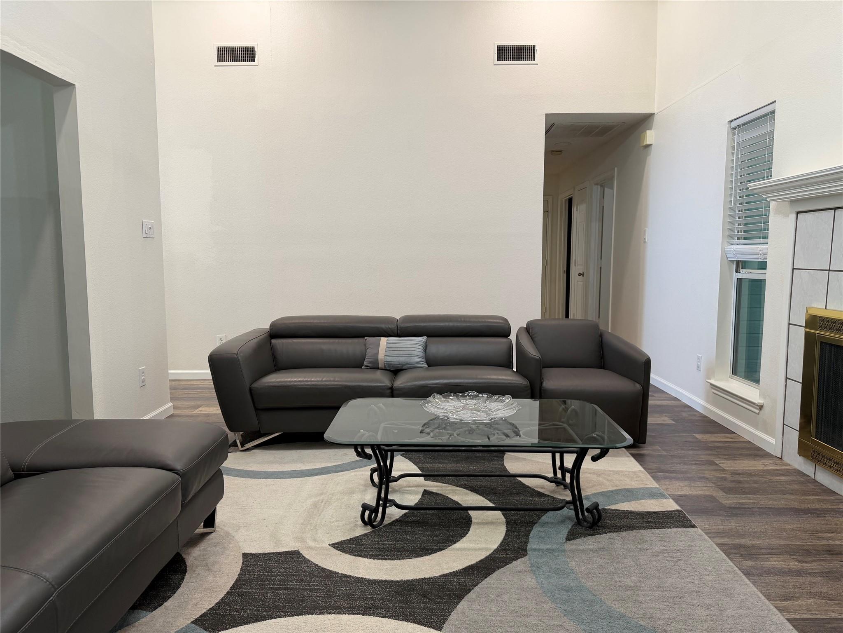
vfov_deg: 56.8
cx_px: 422
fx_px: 584
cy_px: 316
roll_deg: +0.2
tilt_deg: -5.9
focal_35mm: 24
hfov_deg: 71.6
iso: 125
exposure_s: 1/60
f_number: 1.78
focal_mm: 6.76
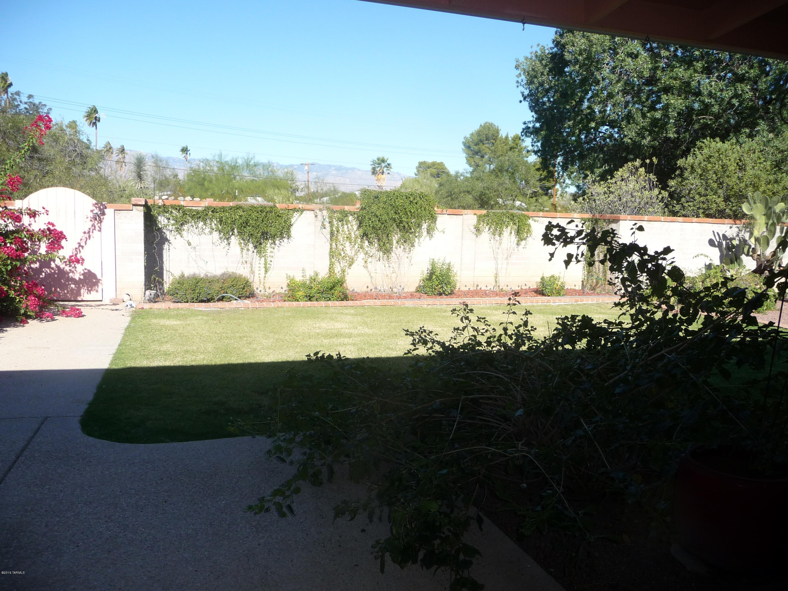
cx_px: 394
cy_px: 296
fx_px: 637
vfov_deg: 49.7
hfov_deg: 63.4
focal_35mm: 28
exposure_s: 1/640
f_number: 3.3
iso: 100
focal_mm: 4.7
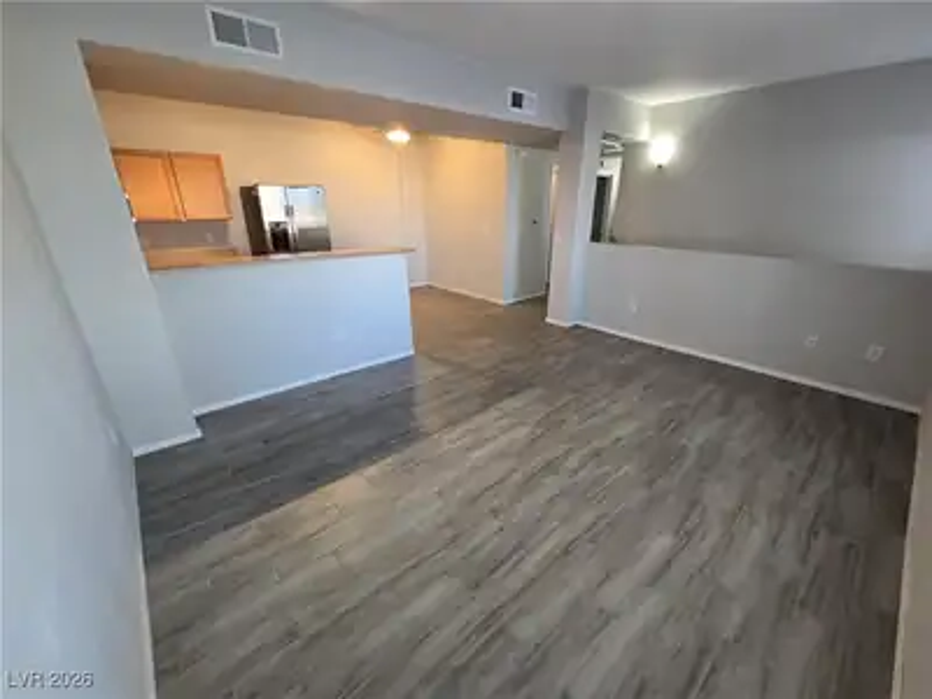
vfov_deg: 89.9
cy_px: 350
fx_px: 350
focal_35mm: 13
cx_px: 466
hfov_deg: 106.2
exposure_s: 1/60
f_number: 2.2
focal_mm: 2.2
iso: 200
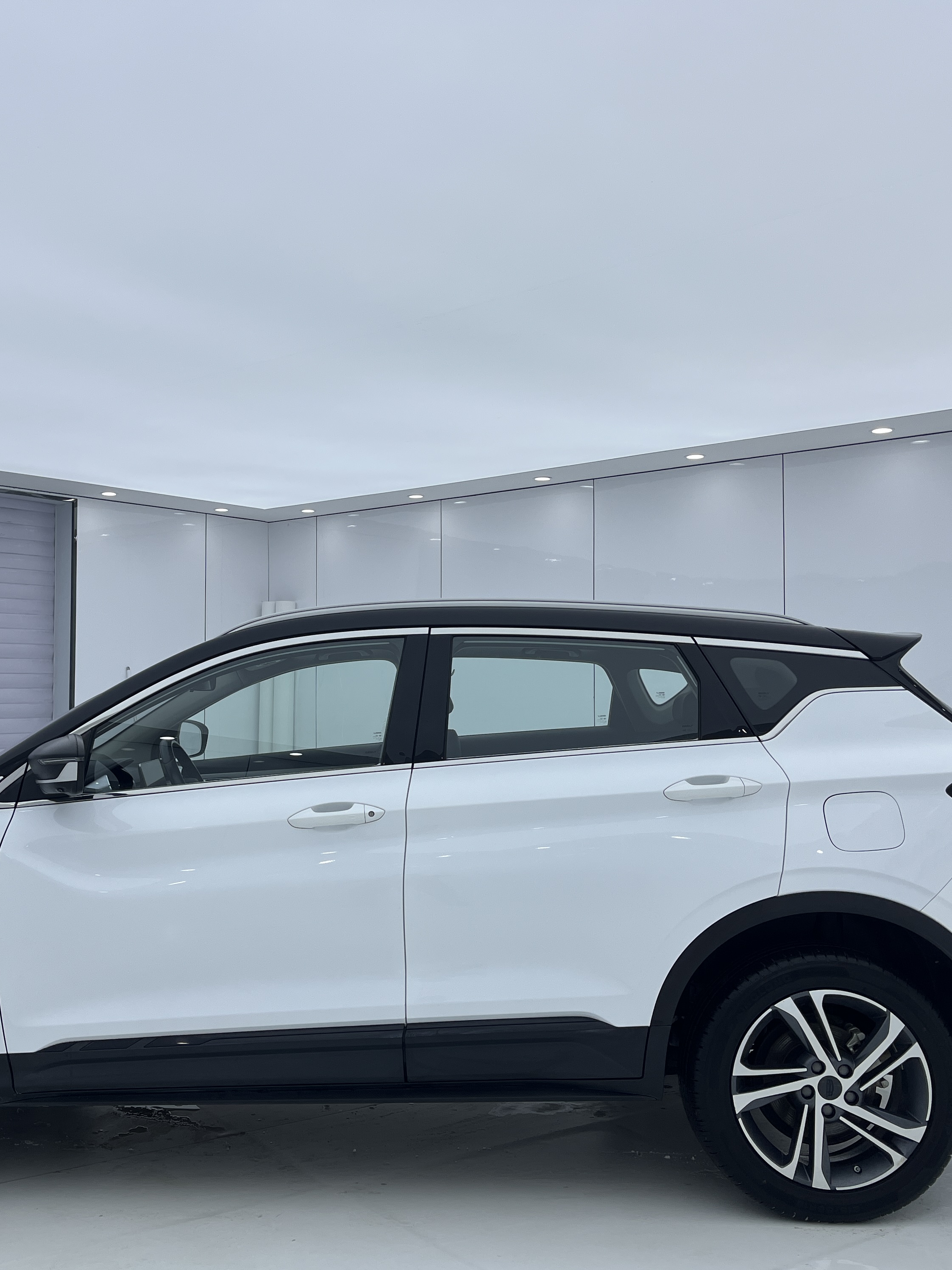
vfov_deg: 52.6
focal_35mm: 35
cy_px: 633
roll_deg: -0.3
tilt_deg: +1.2
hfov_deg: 40.4
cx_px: 346
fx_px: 1284
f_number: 1.6
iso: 50
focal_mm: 5.1
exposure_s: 1/1238
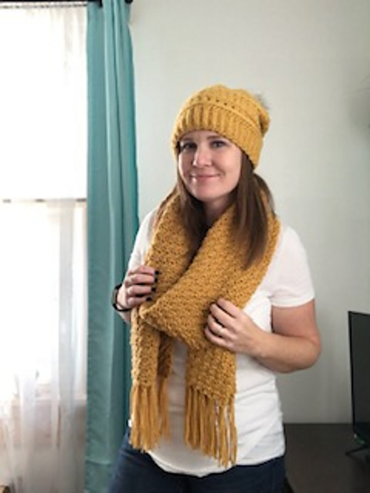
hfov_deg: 44.2
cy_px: 246
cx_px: 185
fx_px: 456
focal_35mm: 32
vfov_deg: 56.8
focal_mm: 2.87
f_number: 2.2
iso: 64
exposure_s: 1/120
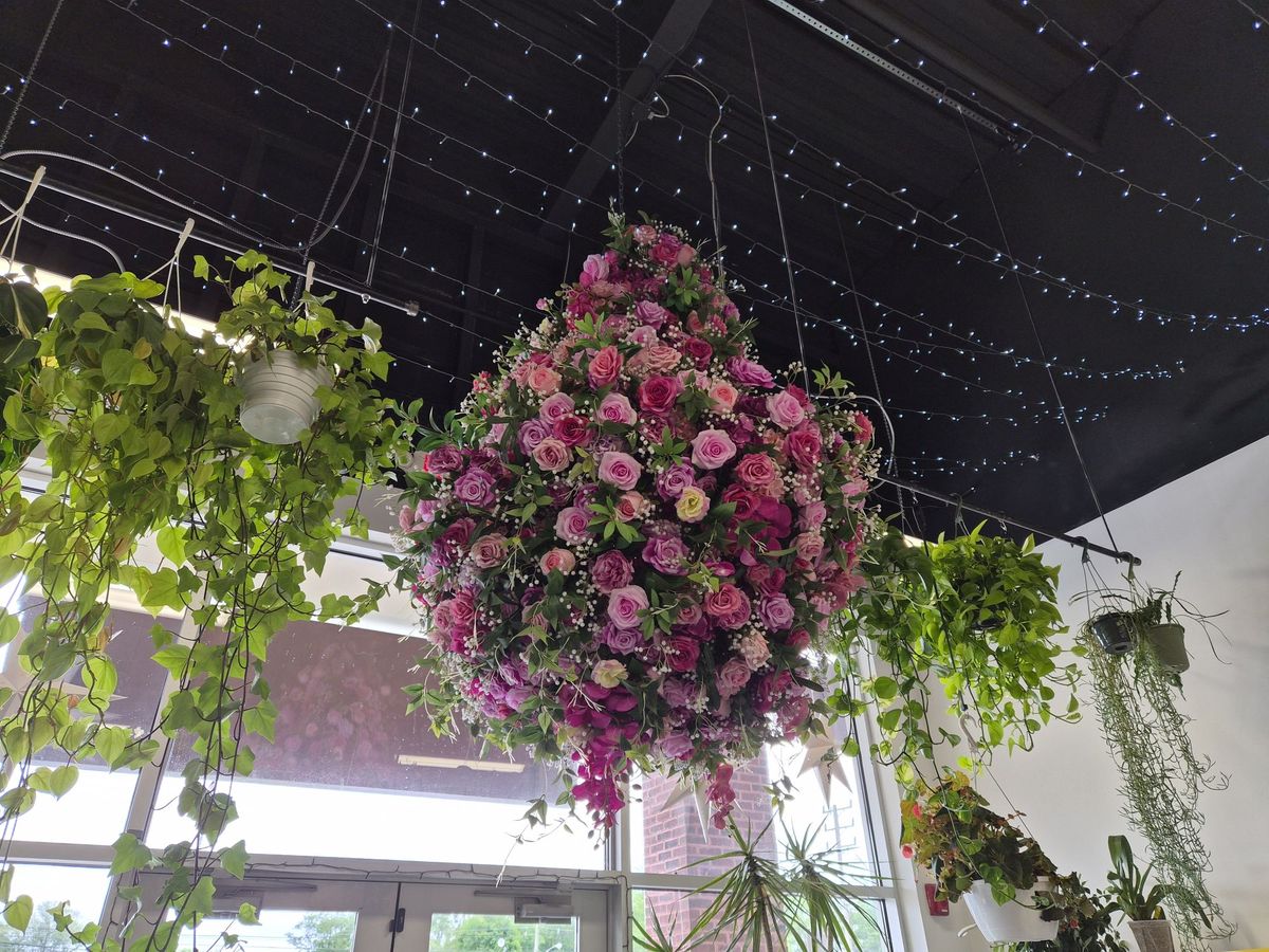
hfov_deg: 73.9
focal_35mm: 23
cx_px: 634
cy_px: 476
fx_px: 843
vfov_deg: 58.9
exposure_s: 1/120
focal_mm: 5.4
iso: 50
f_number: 1.8
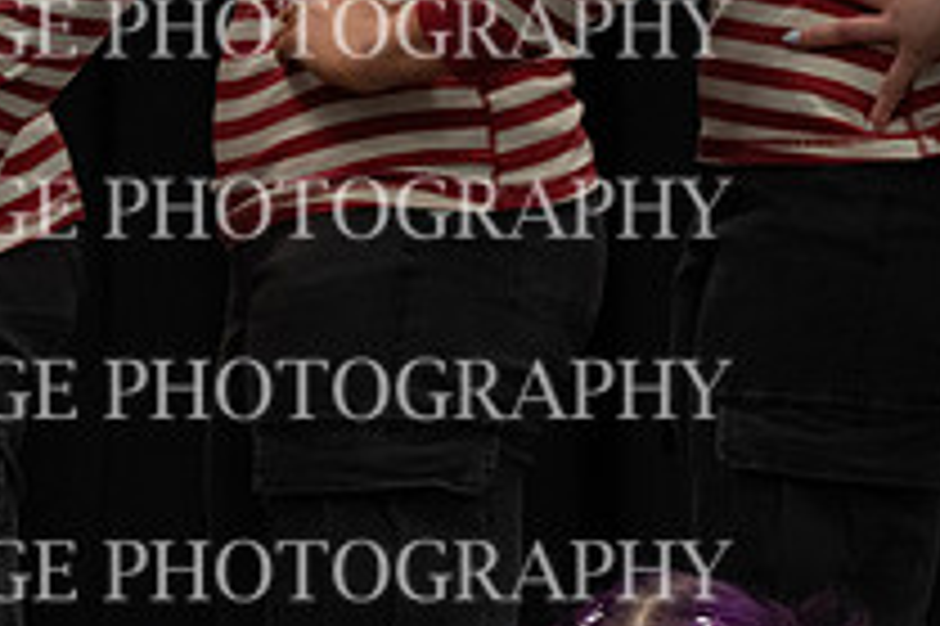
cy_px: 842
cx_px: 81
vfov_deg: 2.6
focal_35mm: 531
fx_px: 13854
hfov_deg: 3.9
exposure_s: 1/160
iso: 5000
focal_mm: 191
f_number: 5.6
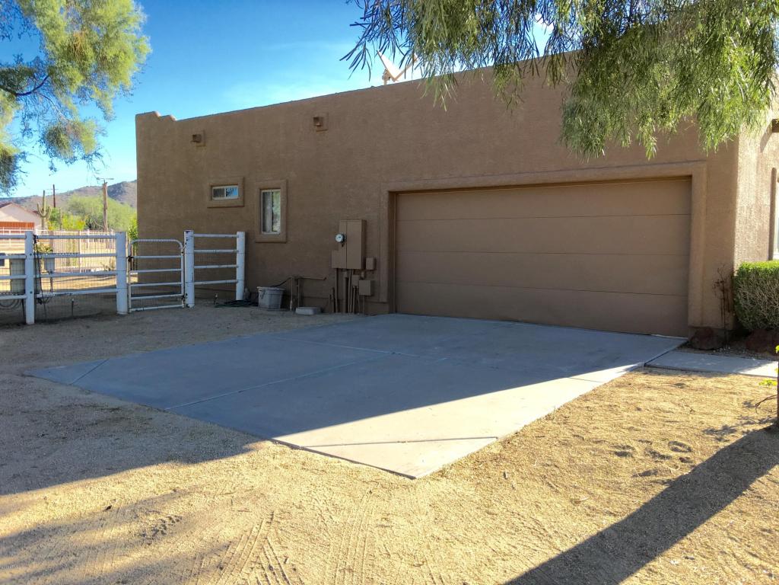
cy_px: 292
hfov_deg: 61.7
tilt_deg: -1.8
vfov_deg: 48.2
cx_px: 390
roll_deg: -0.9
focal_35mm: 29
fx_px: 653
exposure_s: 1/509
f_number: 2.2
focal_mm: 4.15
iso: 25
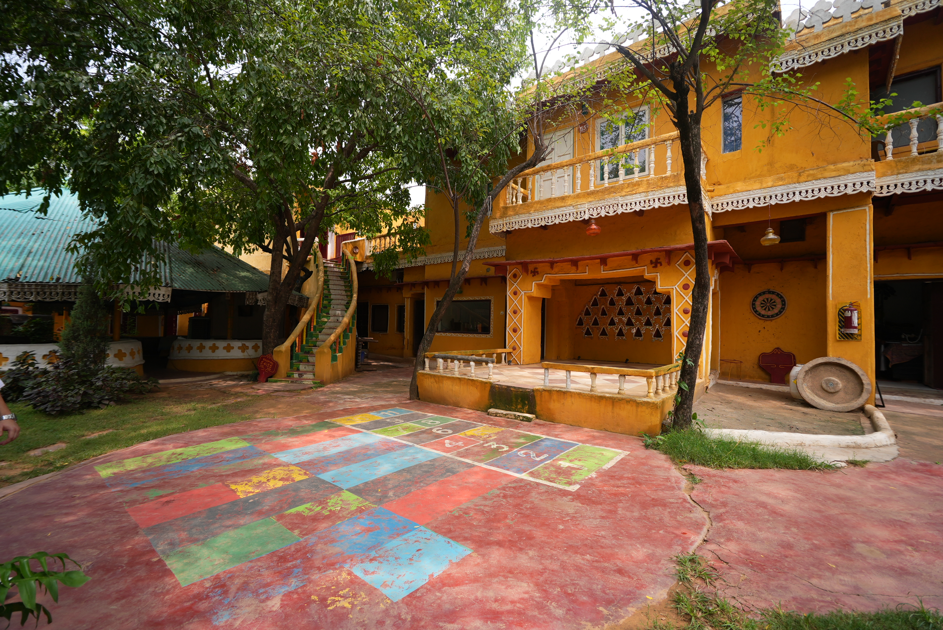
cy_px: 315
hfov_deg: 96.7
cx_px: 472
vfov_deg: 73.8
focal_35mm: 16
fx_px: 419
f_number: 2.8
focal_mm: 16
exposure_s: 1/1000
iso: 200
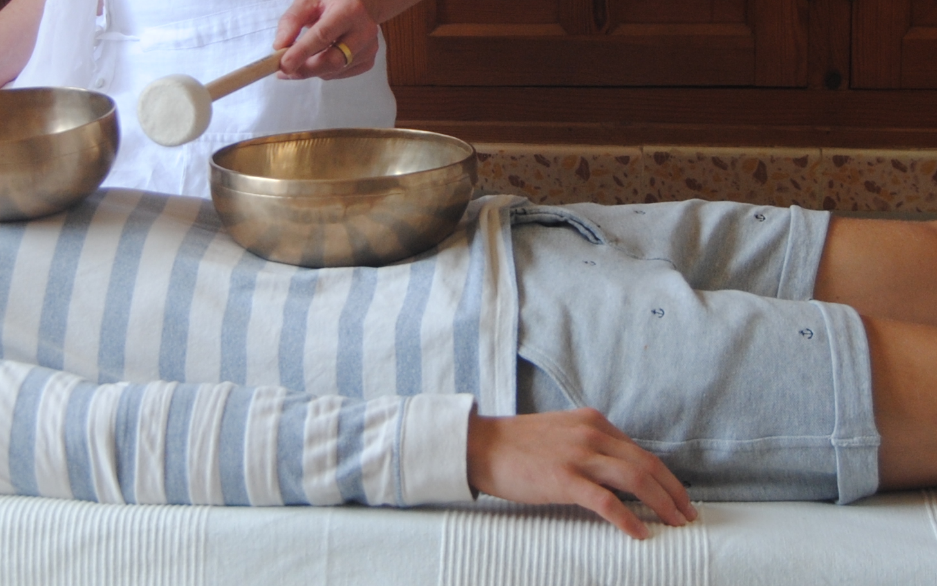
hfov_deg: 18.3
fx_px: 2911
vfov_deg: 11.4
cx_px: 362
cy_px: 44
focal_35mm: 114
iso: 200
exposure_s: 1/60
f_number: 4
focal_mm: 28
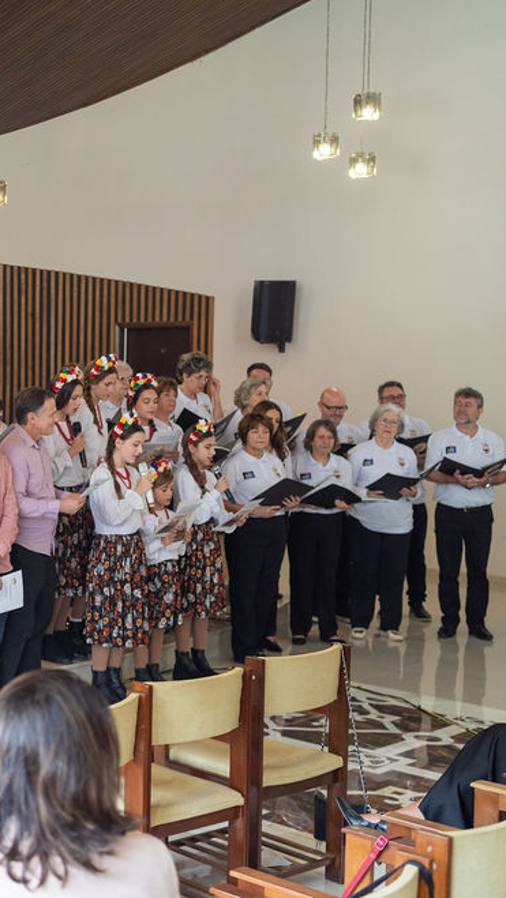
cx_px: -145
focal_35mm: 57
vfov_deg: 36.6
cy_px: 456
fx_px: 1359
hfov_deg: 19.5
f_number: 3.2
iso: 1000
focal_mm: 35
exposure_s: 1/160
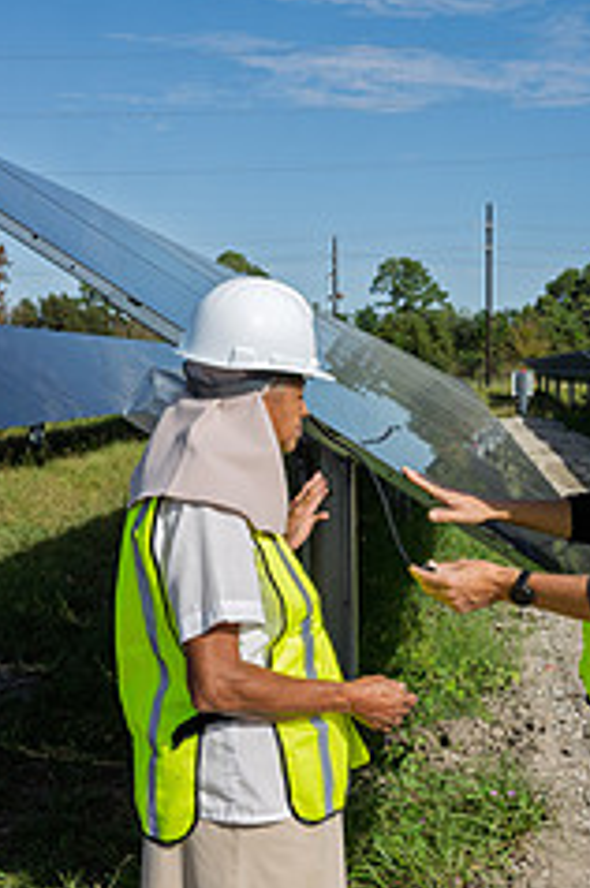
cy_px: 485
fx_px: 1307
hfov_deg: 25.1
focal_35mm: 53
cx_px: 448
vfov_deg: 37.5
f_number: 16
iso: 200
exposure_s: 1/320
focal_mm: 28
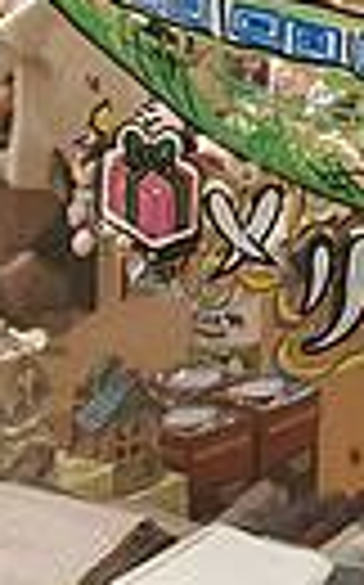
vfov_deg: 15.4
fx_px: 1957
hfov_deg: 9.5
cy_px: -344
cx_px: 854
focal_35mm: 123
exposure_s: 1/50
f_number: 1.7
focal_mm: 4.2
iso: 50
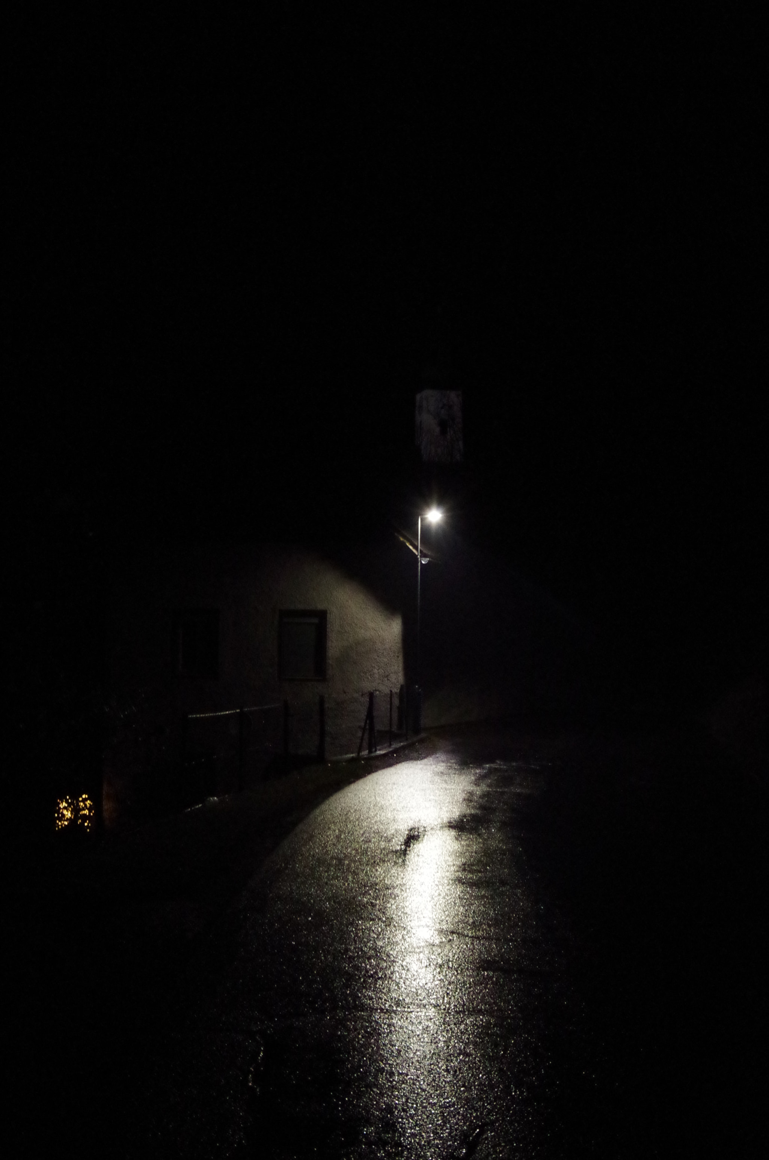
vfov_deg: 42.8
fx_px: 1480
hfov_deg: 29.1
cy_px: 580
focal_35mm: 46
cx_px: 384
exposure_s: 1/10
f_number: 9.5
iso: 6400
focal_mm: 31
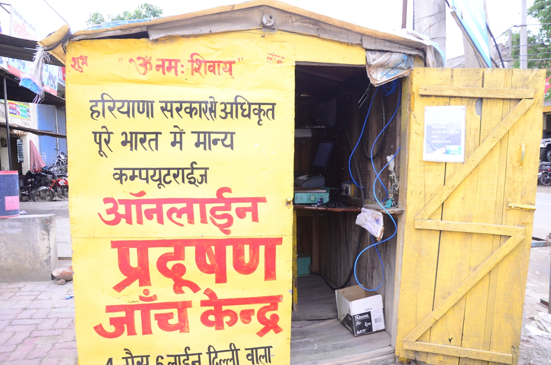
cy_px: 182
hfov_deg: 33.5
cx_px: 276
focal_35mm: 60
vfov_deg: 22.5
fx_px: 916
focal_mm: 40
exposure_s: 1/250
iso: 320
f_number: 9
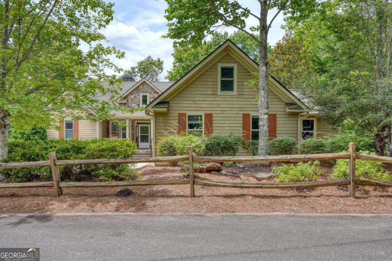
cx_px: 196
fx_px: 261
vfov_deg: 53.1
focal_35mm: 24
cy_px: 130
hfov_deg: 73.7
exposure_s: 1/8
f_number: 7.1
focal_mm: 16
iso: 100
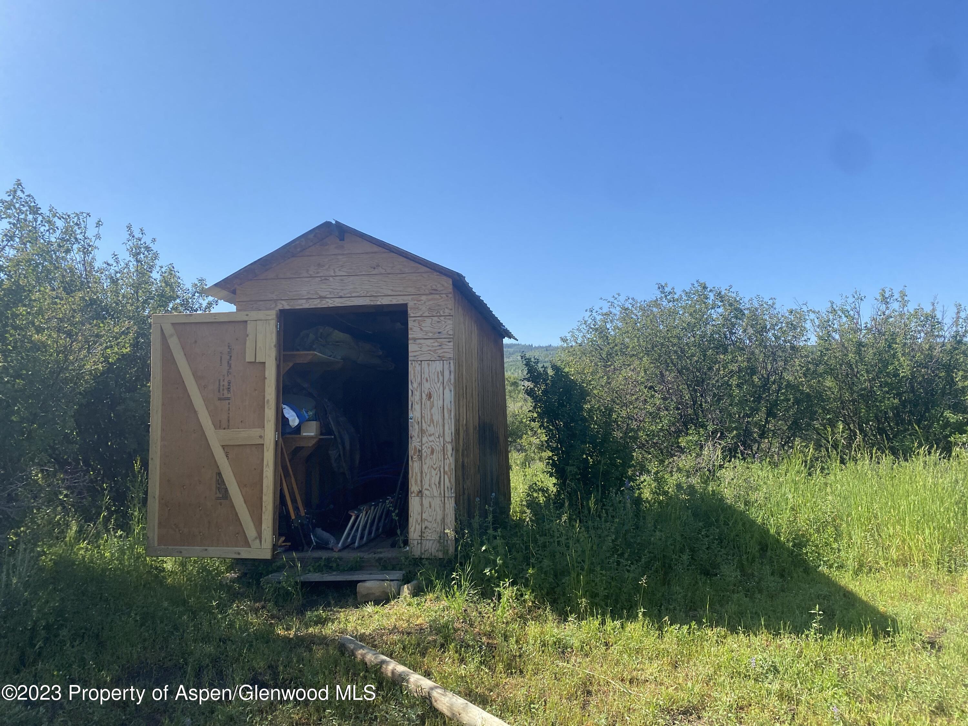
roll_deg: +0.1
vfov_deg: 53.1
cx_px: 484
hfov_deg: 67.3
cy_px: 363
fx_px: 727
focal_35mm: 26
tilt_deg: +4.6
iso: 32
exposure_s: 1/1866
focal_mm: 4.25
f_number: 1.8
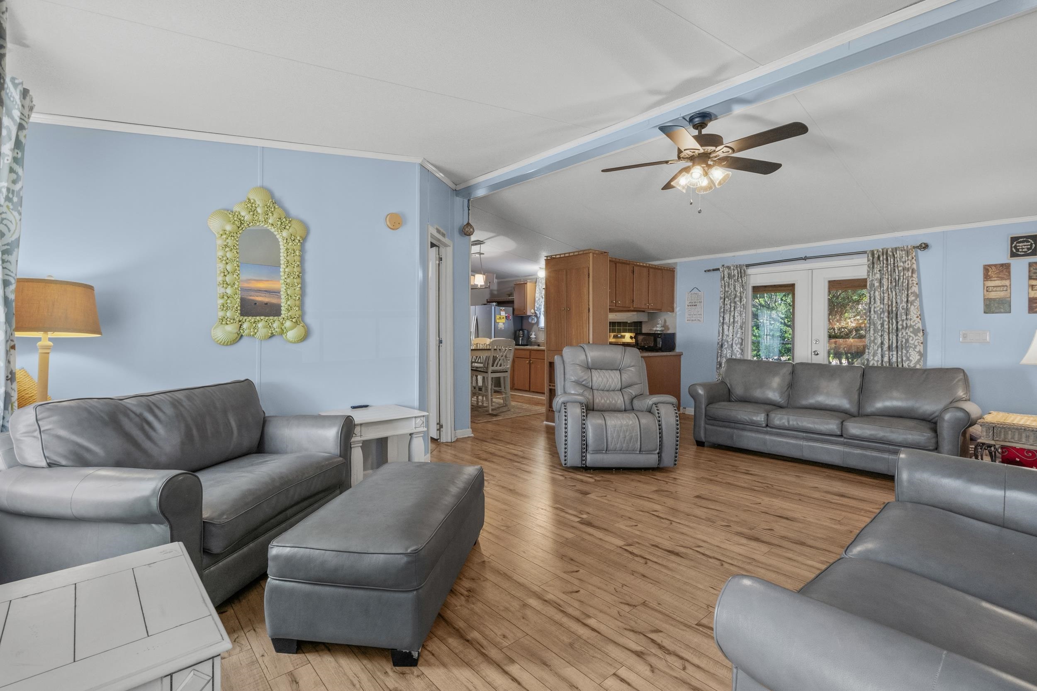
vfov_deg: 73.8
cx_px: 518
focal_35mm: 16
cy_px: 346
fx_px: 461
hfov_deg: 96.7
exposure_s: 1/15
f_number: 8
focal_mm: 16
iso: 640
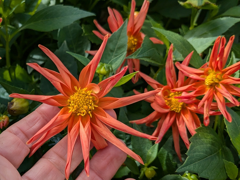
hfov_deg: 65.3
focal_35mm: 27
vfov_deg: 51.3
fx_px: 187
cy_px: 90
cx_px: 120
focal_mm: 4.38
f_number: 1.73
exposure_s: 1/1949
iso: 53
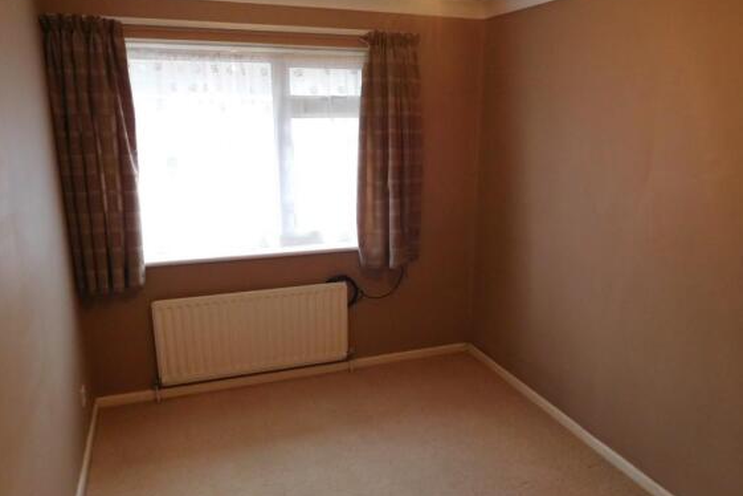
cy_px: 270
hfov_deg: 67.4
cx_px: 383
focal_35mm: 27
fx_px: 557
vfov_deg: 47.9
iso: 400
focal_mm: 4.5
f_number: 3.4
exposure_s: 1/25
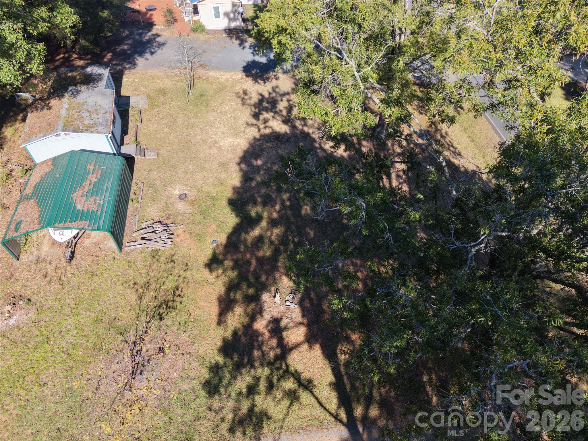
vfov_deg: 56.8
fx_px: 408
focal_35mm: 24
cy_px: 220
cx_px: 294
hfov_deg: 71.6
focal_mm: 8.67
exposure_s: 1/1000
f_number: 1.8
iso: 100
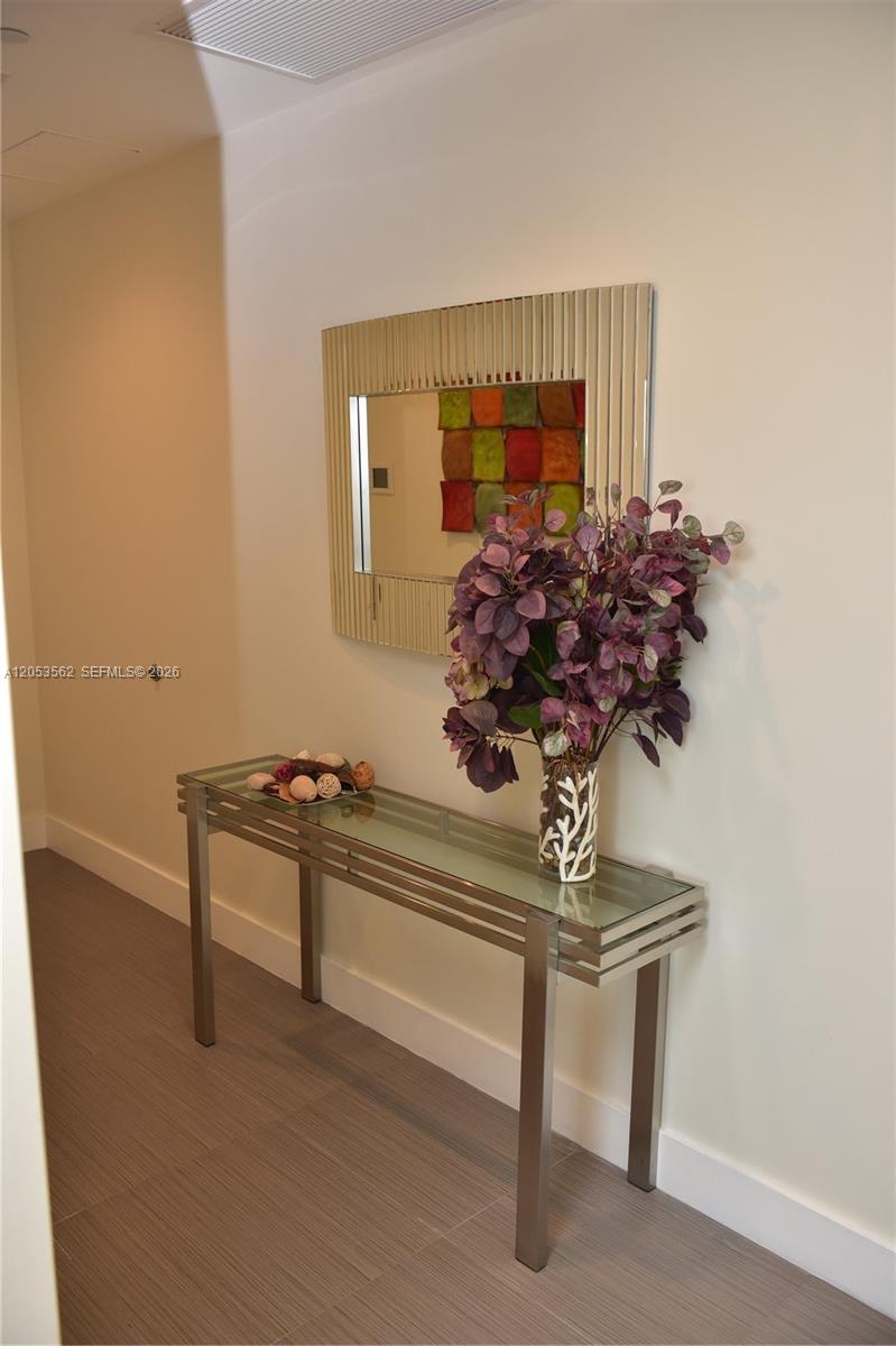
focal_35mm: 31
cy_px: 673
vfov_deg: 60.3
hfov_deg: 42.3
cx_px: 448
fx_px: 1158
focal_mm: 31
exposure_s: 1/125
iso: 800
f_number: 4
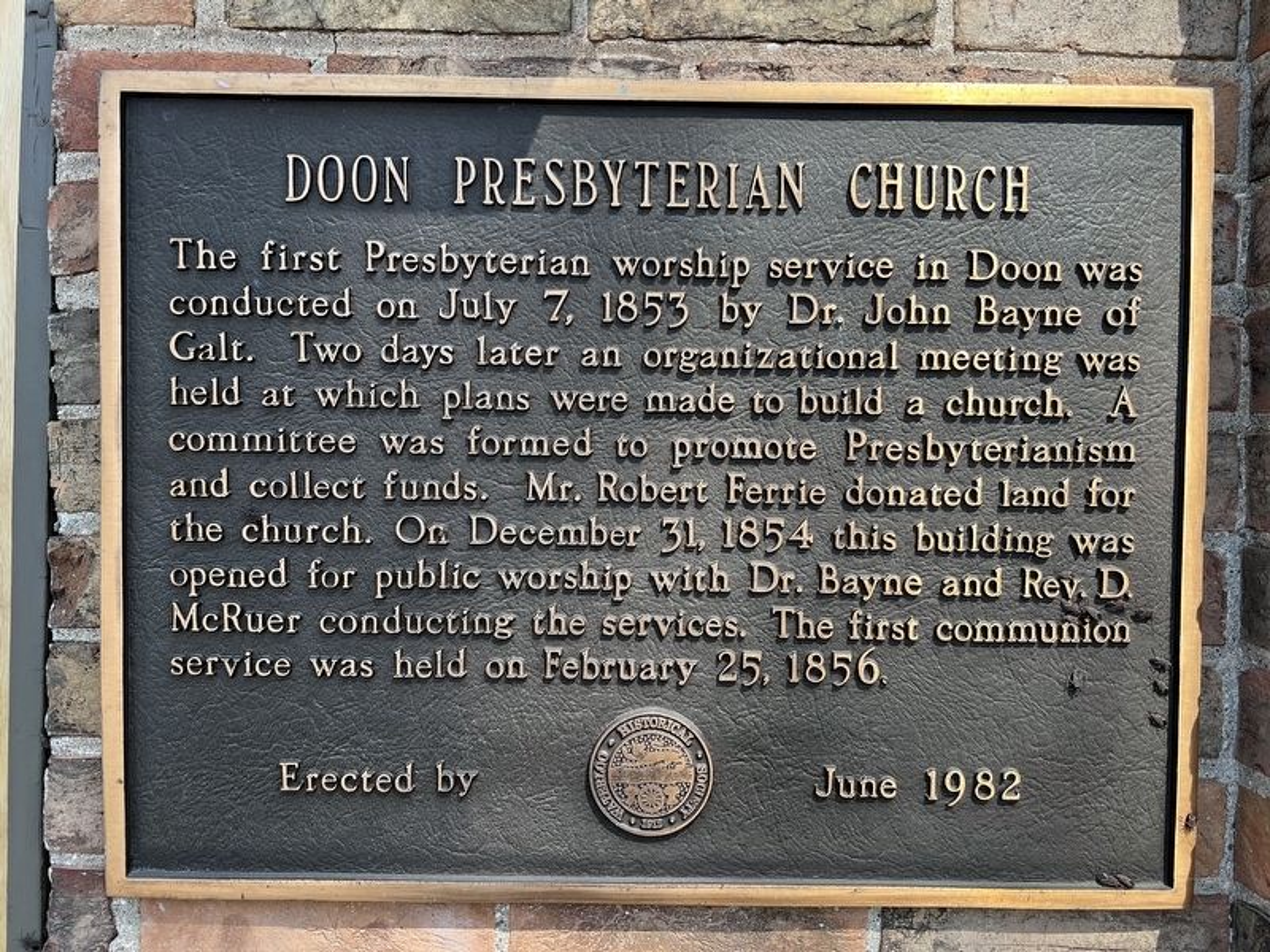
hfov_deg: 67.3
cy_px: 476
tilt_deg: +0.9
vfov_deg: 53.1
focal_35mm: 26
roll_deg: -0.9
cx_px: 635
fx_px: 954
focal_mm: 5.7
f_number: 1.5
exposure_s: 1/581
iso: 50
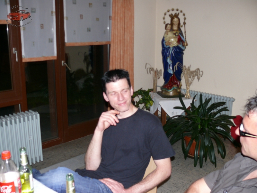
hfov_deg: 52.6
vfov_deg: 40.7
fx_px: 260
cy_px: 96
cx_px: 128
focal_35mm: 35
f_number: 2.8
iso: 100
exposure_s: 1/30
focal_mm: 7.4
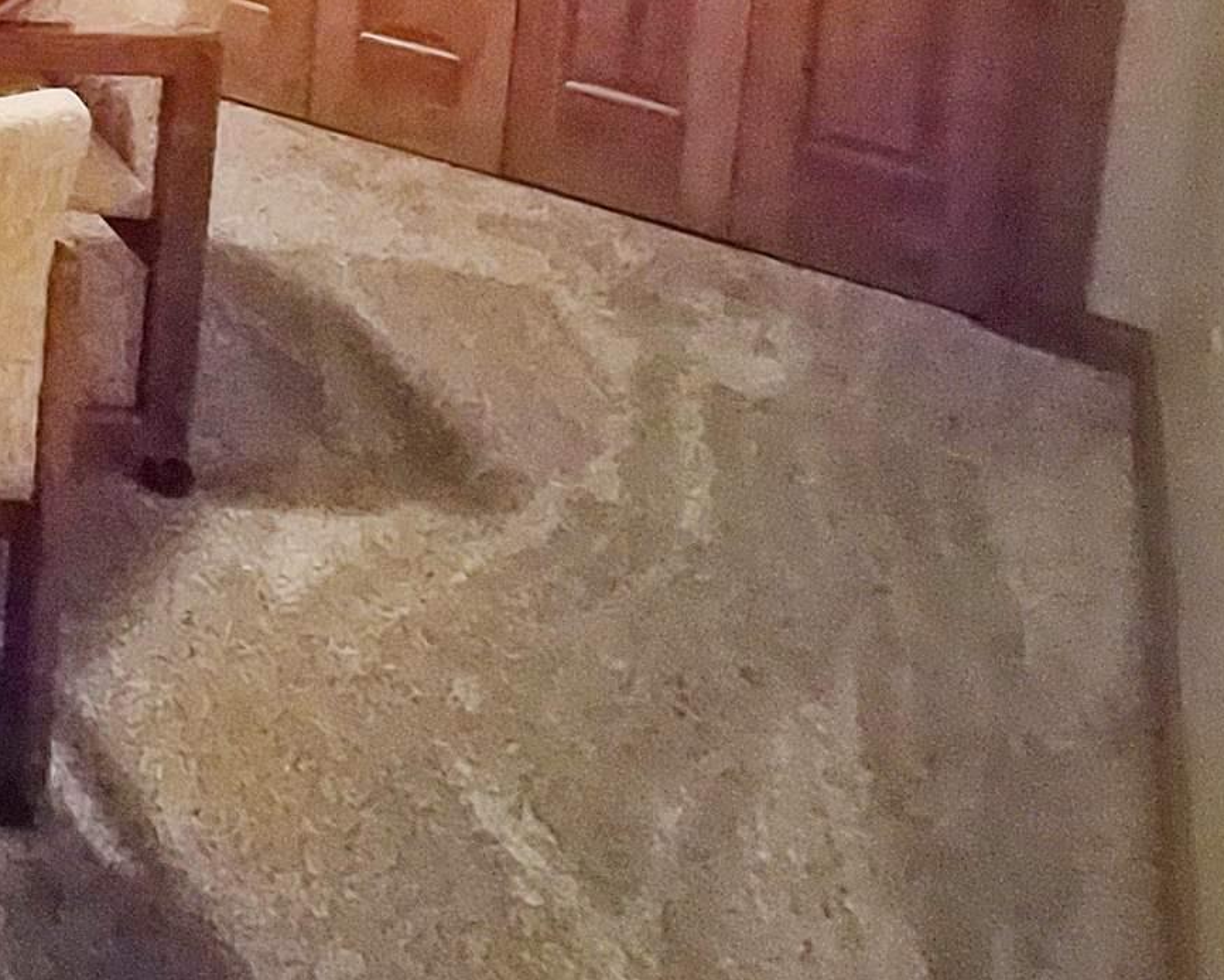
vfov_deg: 25.3
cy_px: -486
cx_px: -840
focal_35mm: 45
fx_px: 1630
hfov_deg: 24.4
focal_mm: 1.7
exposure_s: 1/60
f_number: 2.2
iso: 1600
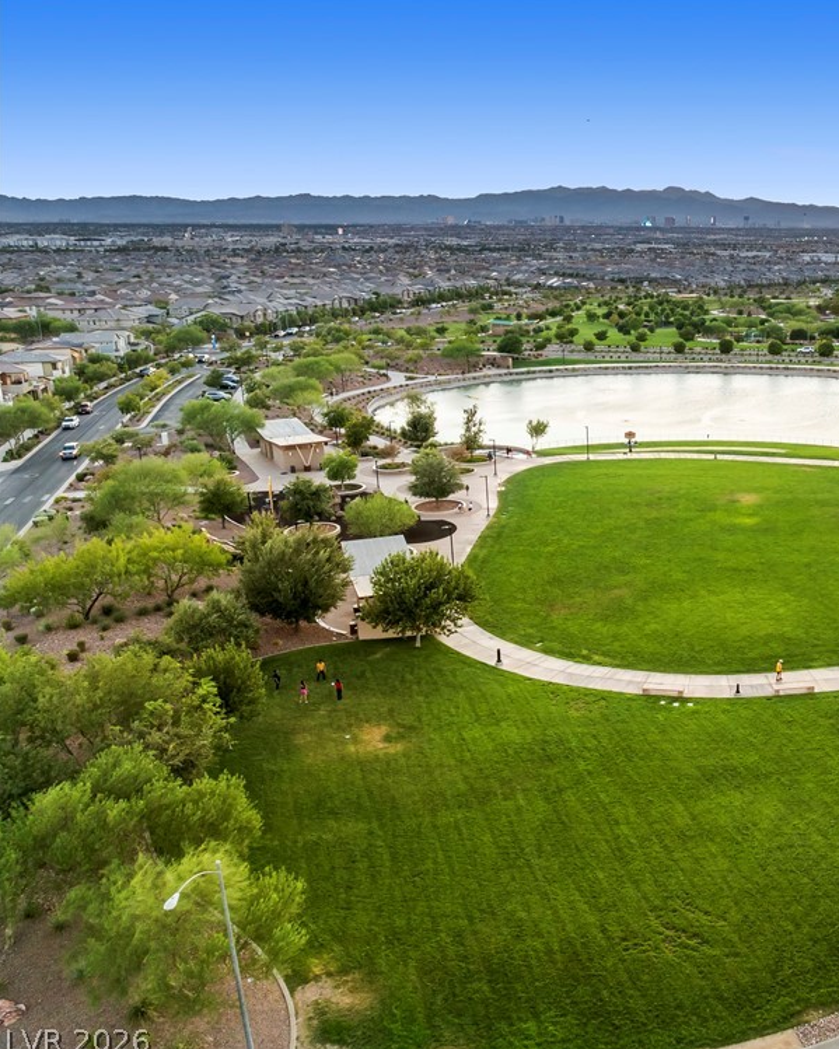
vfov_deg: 55.7
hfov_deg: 42.9
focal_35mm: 32
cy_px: 528
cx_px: 714
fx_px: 993
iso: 400
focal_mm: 12.29
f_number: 2.8
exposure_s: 1/500
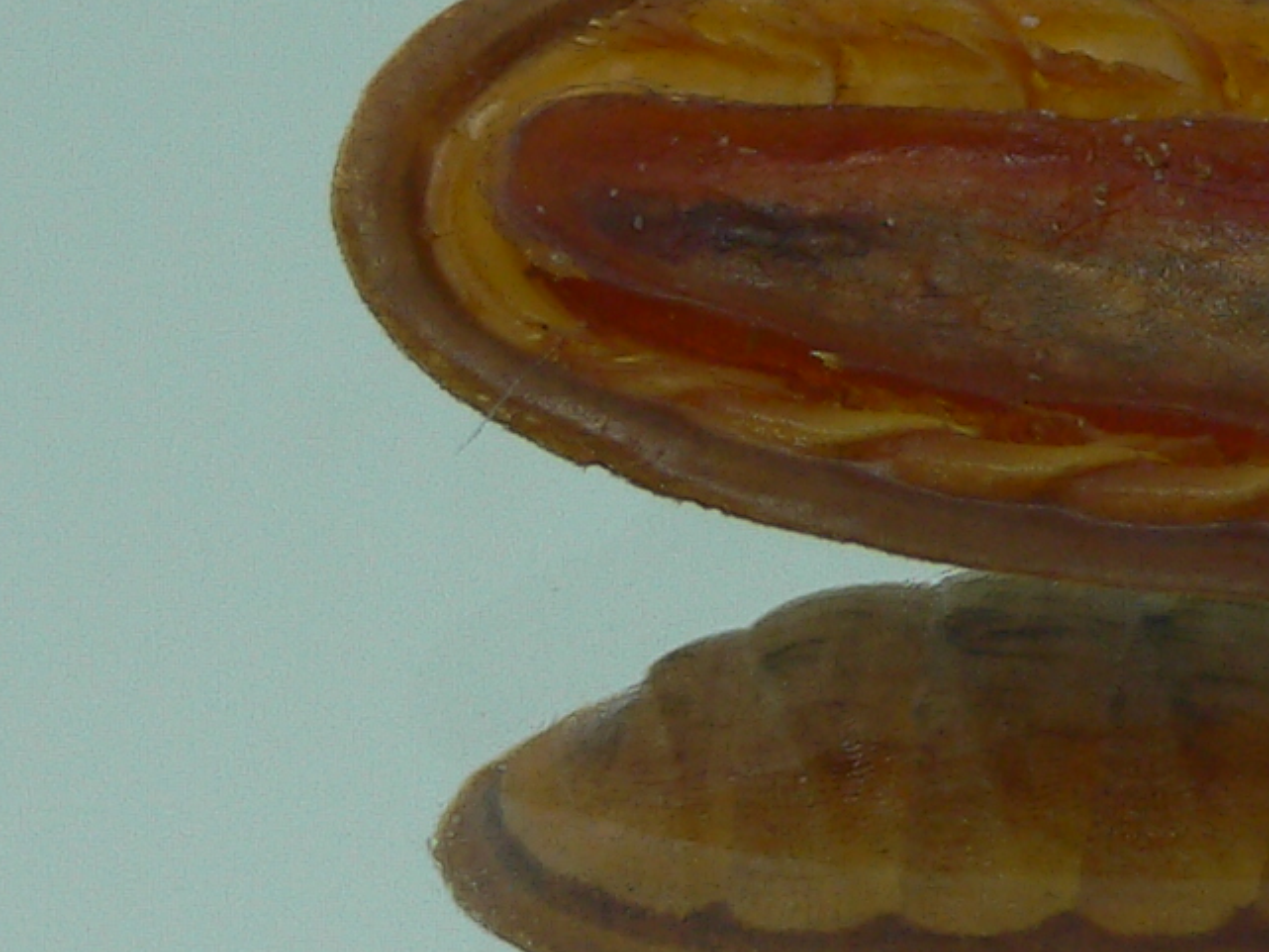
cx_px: 1249
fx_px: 4033
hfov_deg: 17.5
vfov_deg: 13.4
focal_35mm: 110
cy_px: 338
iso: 80
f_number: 2.8
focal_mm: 4.6
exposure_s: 1/60
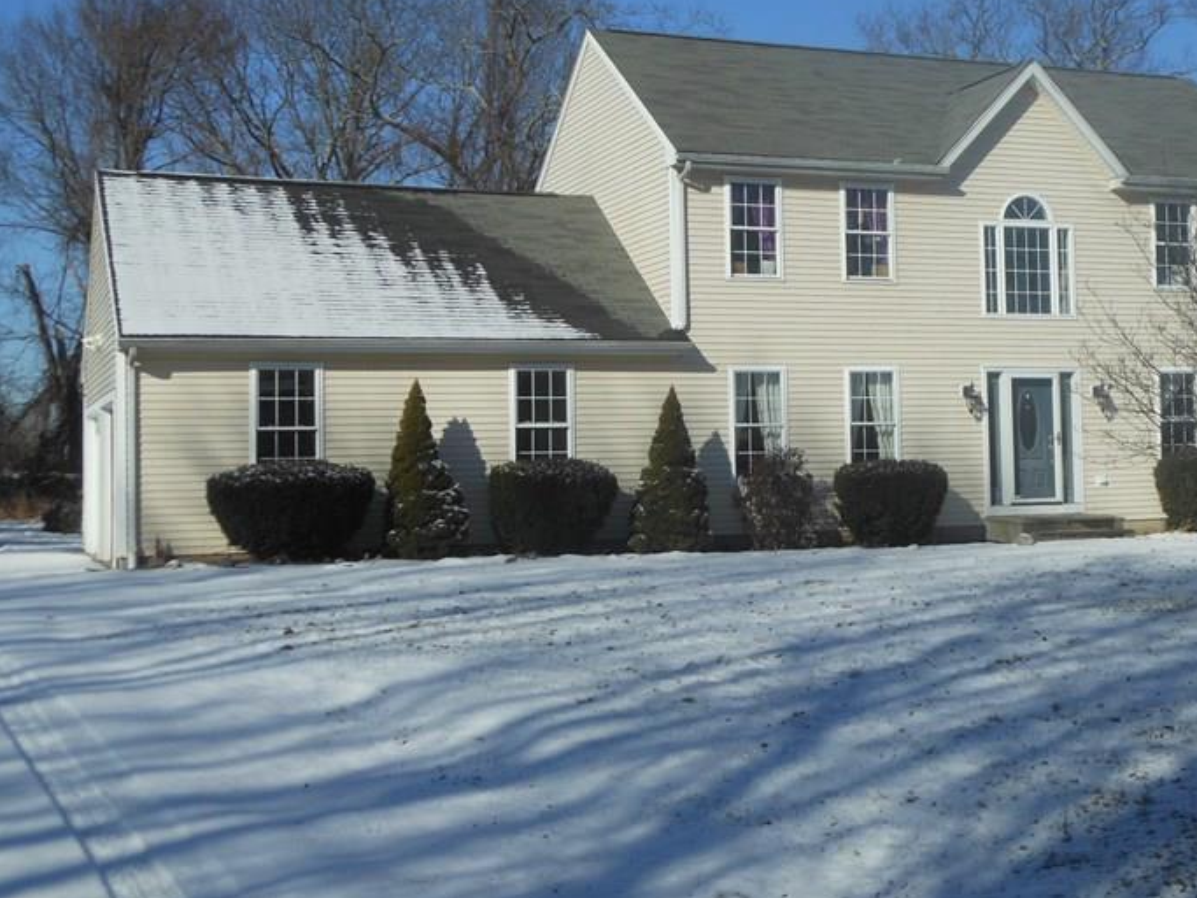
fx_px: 1971
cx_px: 866
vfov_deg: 25.5
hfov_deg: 33.3
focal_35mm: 57
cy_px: 319
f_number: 3.6
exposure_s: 1/2000
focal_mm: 6.8
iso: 80
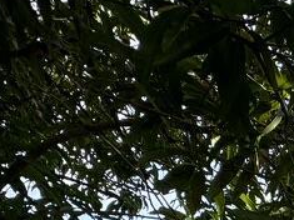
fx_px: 518
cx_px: 489
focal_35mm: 61
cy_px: 402
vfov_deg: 18.5
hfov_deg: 22.7
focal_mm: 2.22
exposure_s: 1/273
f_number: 2.2
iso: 40
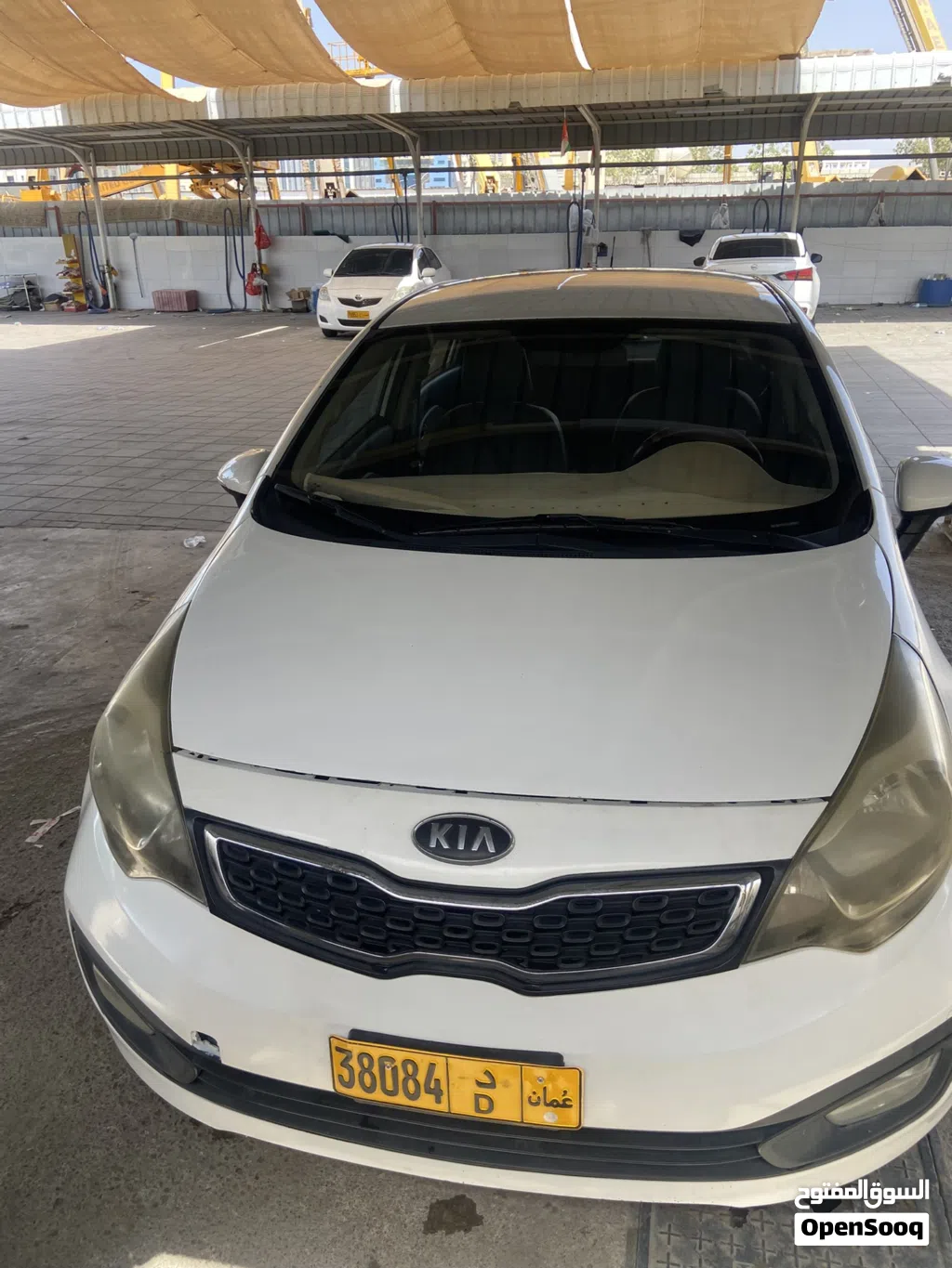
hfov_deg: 53.1
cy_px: 634
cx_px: 476
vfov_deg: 67.3
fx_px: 953
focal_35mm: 26
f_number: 1.8
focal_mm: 4.25
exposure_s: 1/444
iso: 32
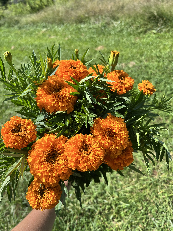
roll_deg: +6.6
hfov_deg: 53.1
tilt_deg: -34.9
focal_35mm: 26
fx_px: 173
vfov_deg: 67.3
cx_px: 86
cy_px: 116
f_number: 1.6
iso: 50
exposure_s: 1/1957
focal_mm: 5.1
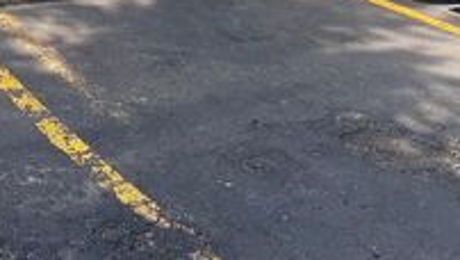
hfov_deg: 28.5
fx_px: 854
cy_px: -165
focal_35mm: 70
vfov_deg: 15.5
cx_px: 16
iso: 32
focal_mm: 4.25
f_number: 1.8
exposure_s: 1/363
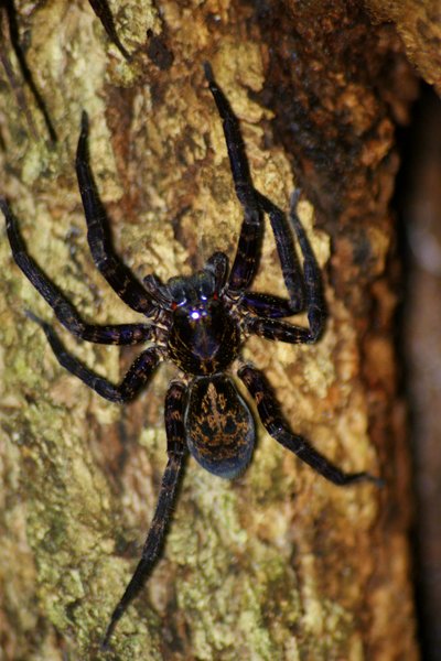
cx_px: 220
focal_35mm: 420
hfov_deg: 3.3
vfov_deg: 4.9
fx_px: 7717
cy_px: 330
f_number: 5.6
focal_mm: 280
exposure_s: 1/125
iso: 400
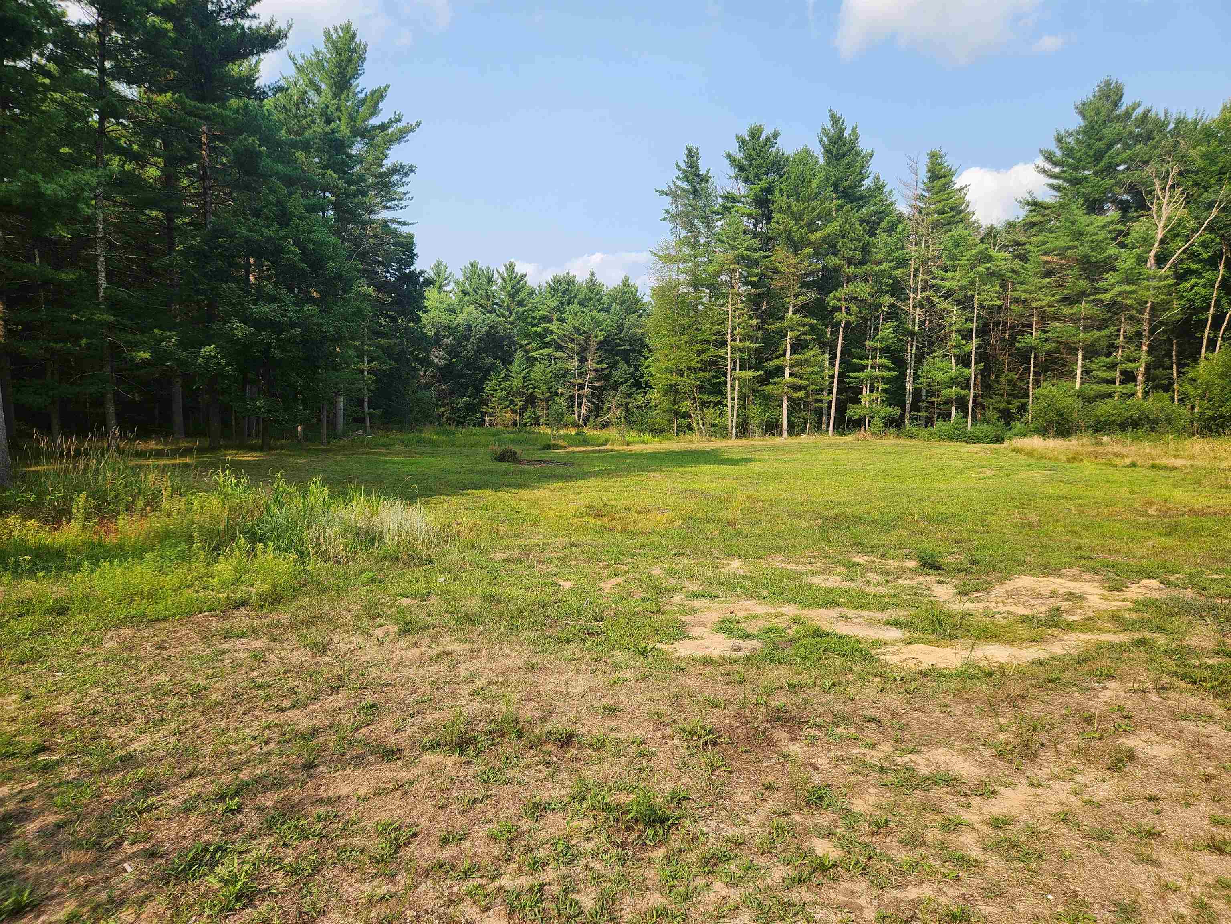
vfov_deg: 58.9
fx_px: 818
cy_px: 462
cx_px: 616
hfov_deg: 73.9
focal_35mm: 23
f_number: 1.8
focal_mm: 5.4
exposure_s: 1/816
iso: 20
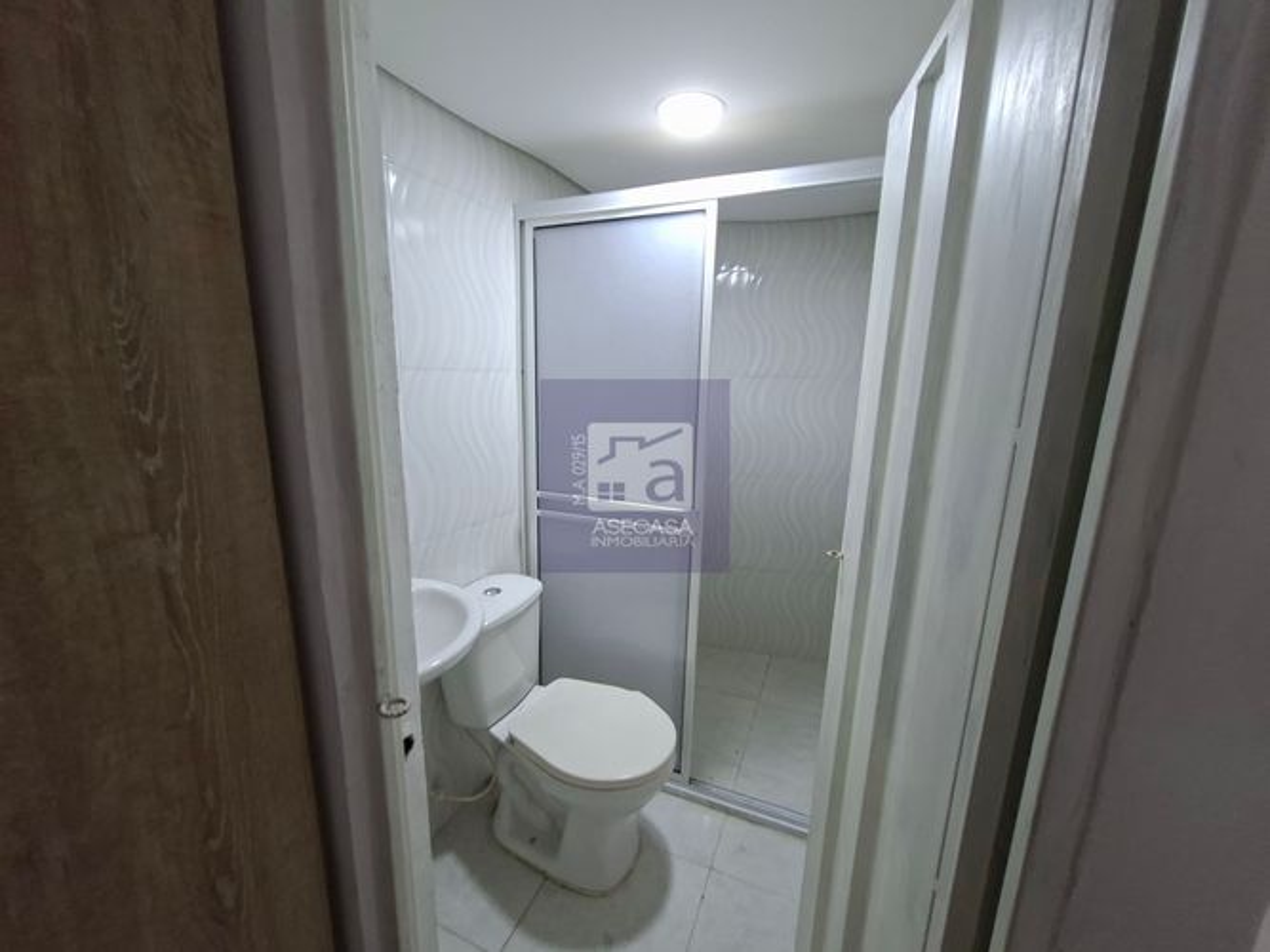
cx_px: 635
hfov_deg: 106.2
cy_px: 476
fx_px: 477
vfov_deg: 89.9
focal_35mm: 13
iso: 160
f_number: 2.2
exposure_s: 1/40
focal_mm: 1.74
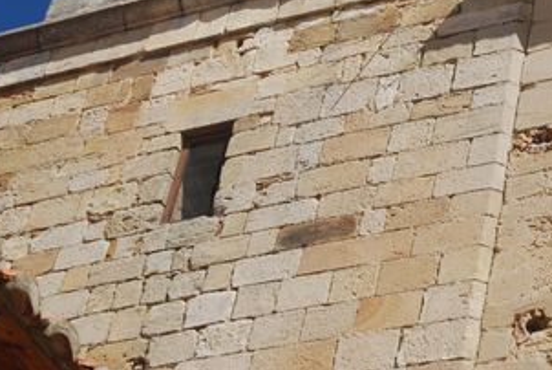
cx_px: 395
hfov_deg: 15.3
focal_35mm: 134
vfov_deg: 10.2
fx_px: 2054
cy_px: 71
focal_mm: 55
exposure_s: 1/250
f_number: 8
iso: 100
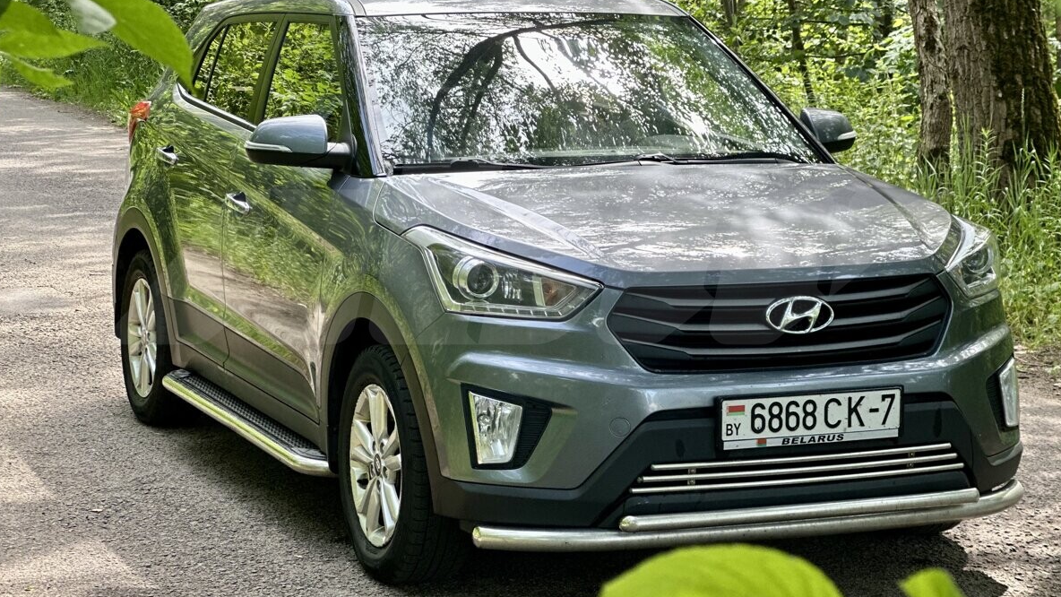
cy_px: 247
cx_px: 530
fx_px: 2391
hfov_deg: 25.0
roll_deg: +0.4
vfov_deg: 14.2
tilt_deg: -6.0
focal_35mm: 85
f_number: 2.8
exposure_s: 1/121
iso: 50
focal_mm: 9
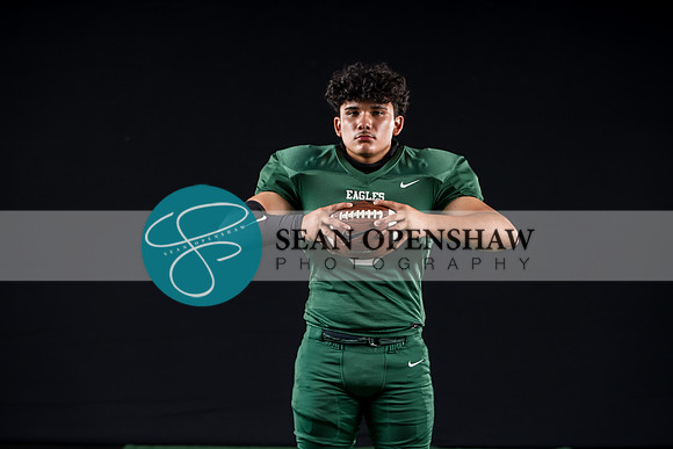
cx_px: 336
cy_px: 224
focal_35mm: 79
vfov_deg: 17.3
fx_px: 1477
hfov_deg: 25.7
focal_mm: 79
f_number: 4
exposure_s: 1/160
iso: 200
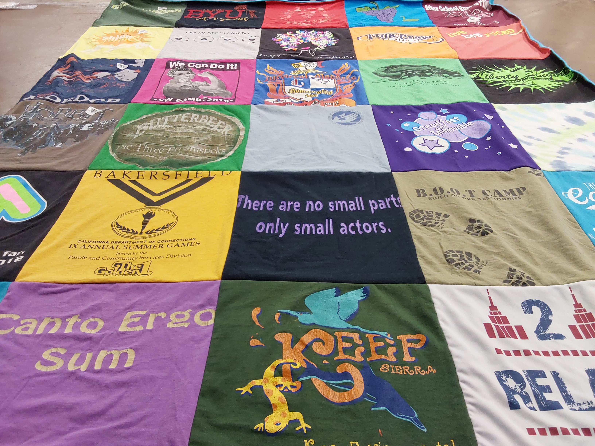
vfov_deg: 49.7
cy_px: 223
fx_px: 481
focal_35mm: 28
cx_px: 298
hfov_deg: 63.4
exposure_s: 1/60
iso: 100
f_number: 1.9
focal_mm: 2.91
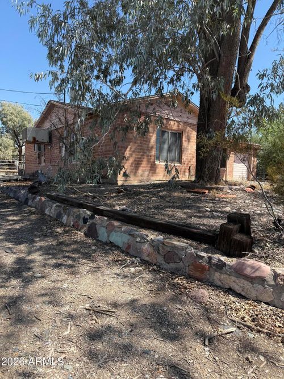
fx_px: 263
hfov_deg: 56.8
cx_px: 142
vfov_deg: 71.6
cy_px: 190
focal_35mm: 24
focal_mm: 6.76
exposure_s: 1/2169
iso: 80
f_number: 1.78
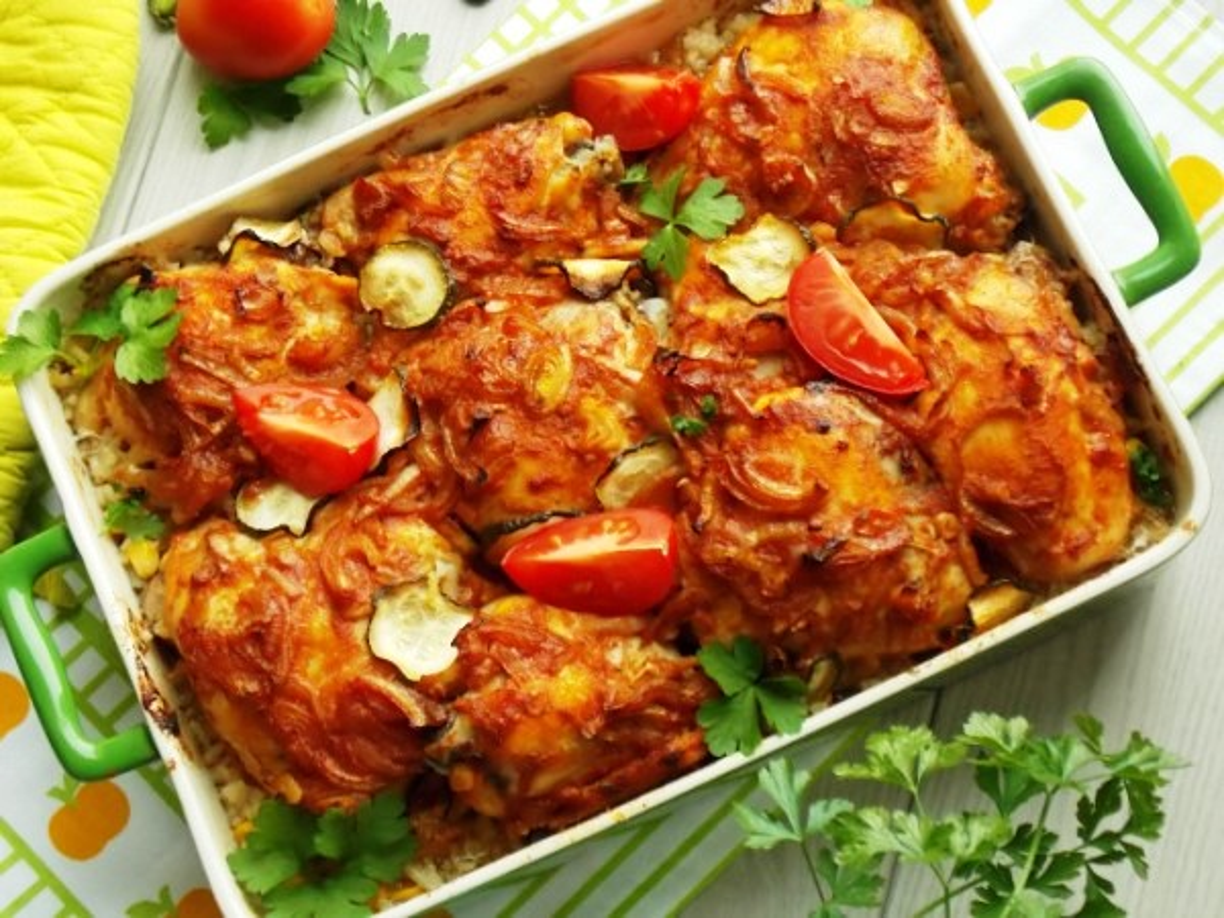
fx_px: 2298
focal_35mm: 65
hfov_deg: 29.8
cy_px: 459
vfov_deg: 22.6
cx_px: 612
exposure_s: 1/30
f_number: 4.1
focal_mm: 11.5
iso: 250
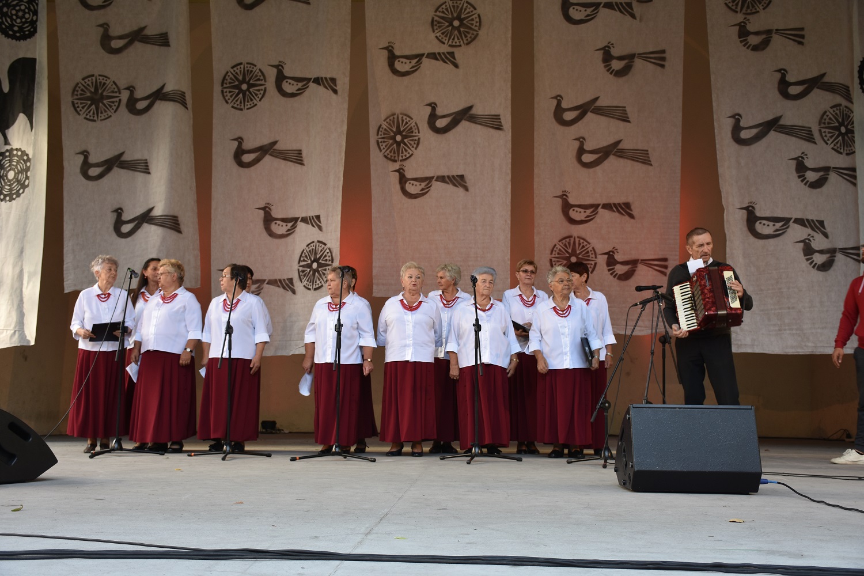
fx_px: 972
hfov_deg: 47.9
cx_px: 432
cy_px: 288
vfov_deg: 33.0
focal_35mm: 40
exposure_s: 1/60
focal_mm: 27
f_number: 4
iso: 200
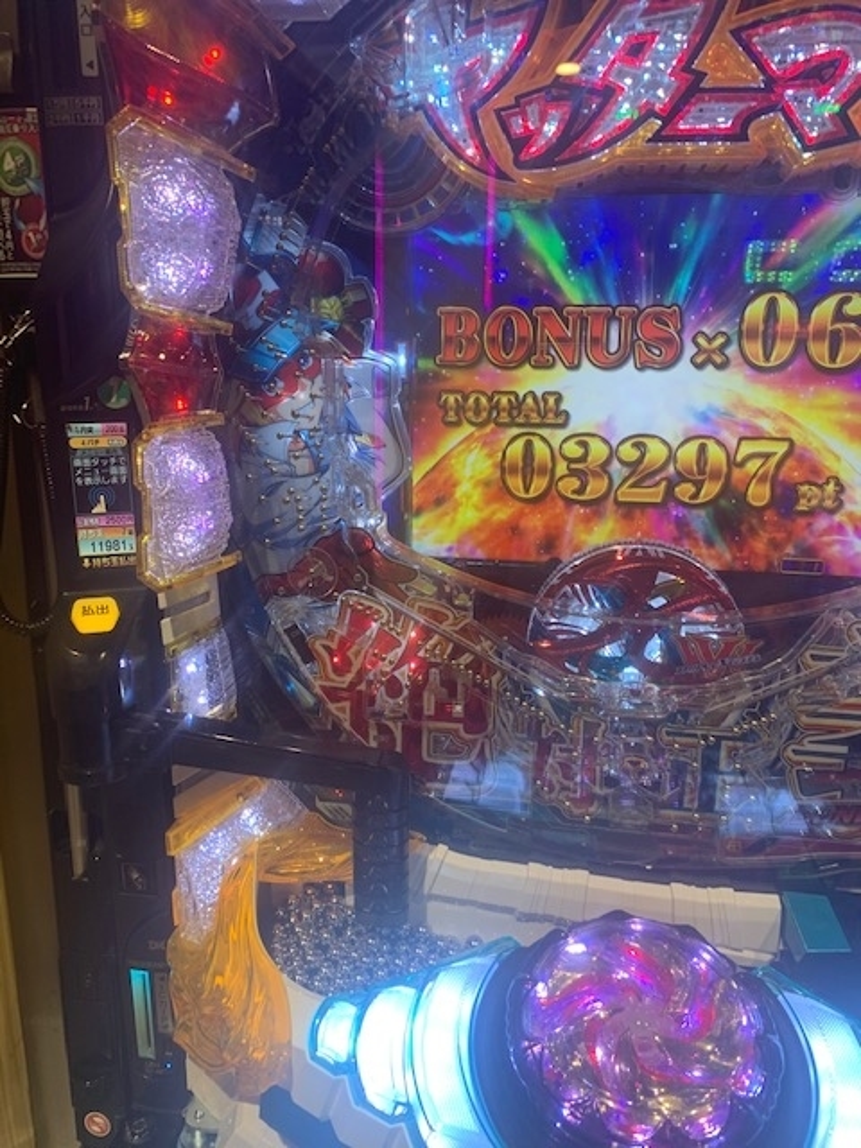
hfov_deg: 53.1
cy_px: 574
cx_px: 430
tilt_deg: -15.5
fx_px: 862
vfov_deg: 67.3
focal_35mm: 26
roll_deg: -0.9
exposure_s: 1/100
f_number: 1.8
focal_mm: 4.25
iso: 50
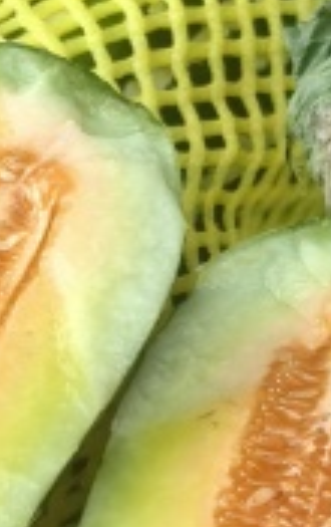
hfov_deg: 7.5
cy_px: 619
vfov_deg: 11.8
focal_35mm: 174
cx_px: -78
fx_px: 2501
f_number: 2
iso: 50
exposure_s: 1/285
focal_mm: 5.75
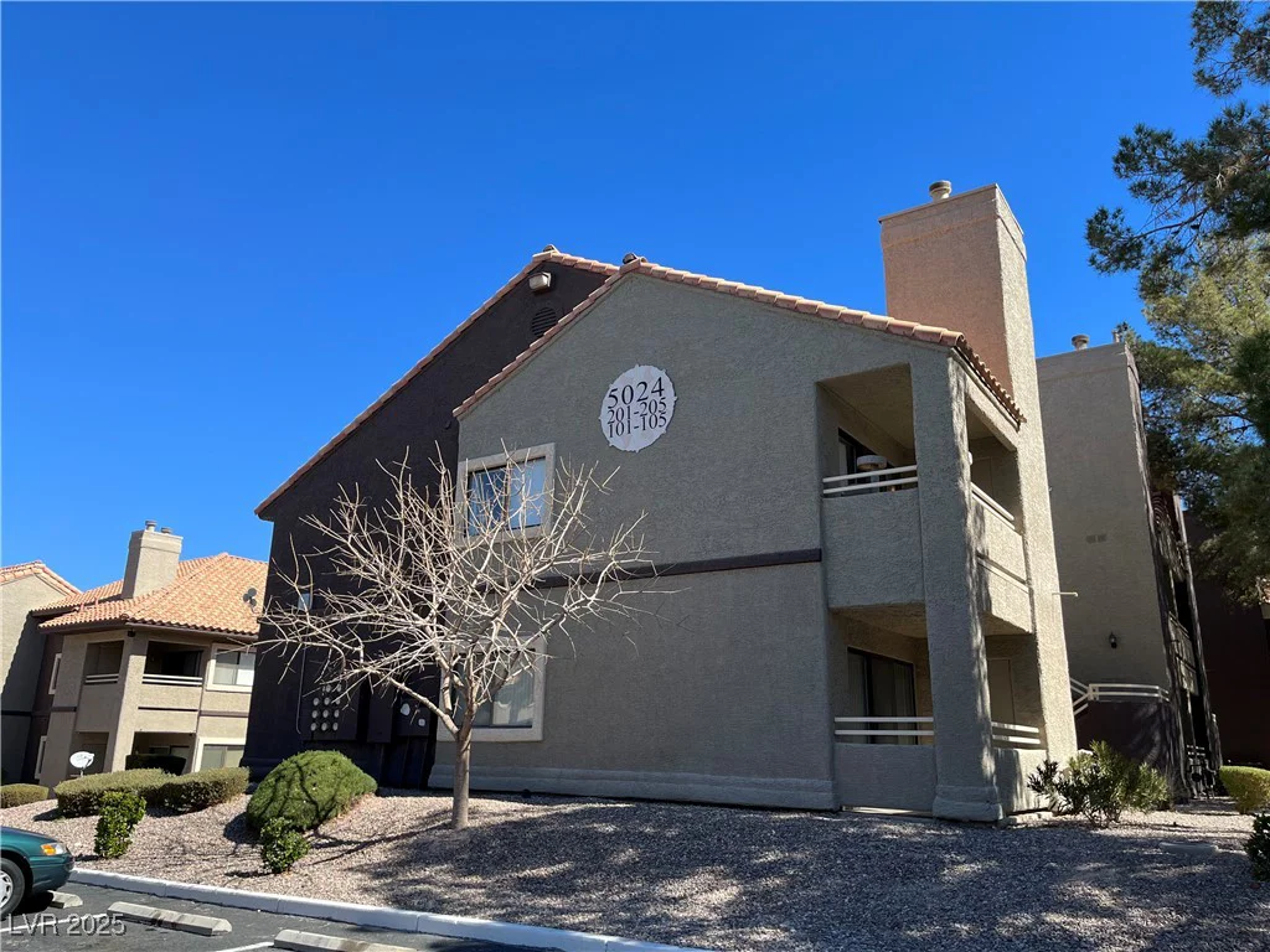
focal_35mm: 26
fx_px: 954
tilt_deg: +17.1
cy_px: 476
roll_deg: -0.4
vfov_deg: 53.1
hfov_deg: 67.3
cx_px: 635
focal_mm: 5.1
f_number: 1.6
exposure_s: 1/1957
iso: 50
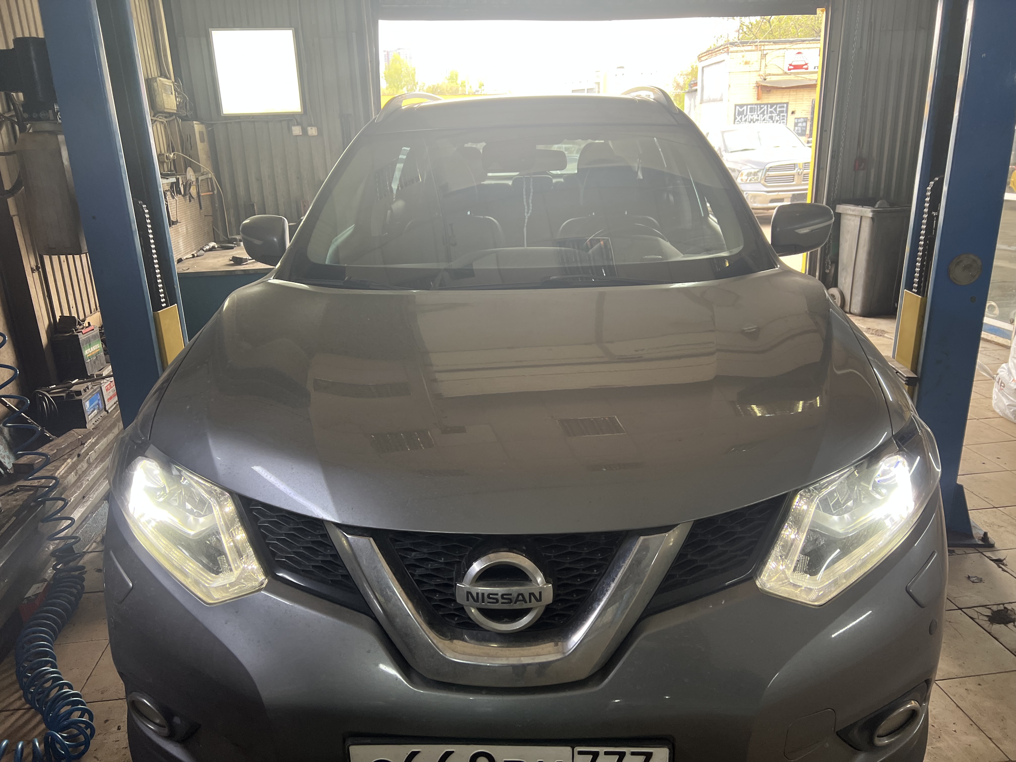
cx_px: 508
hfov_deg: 67.3
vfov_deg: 53.1
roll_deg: +2.1
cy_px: 381
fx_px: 763
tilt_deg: -18.0
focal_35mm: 26
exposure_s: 1/116
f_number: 1.5
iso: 125
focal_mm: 5.7
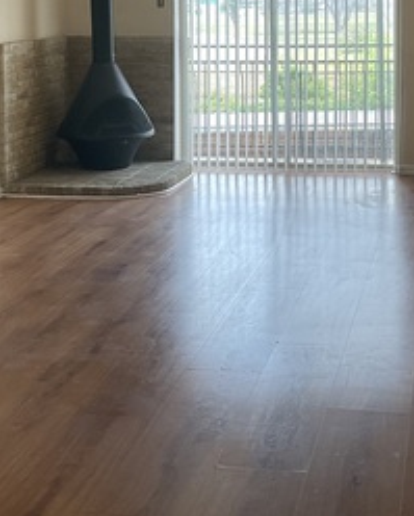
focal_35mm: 73
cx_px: 229
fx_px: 1116
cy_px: 83
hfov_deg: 21.0
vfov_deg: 25.5
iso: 64
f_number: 1.8
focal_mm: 3
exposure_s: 1/120
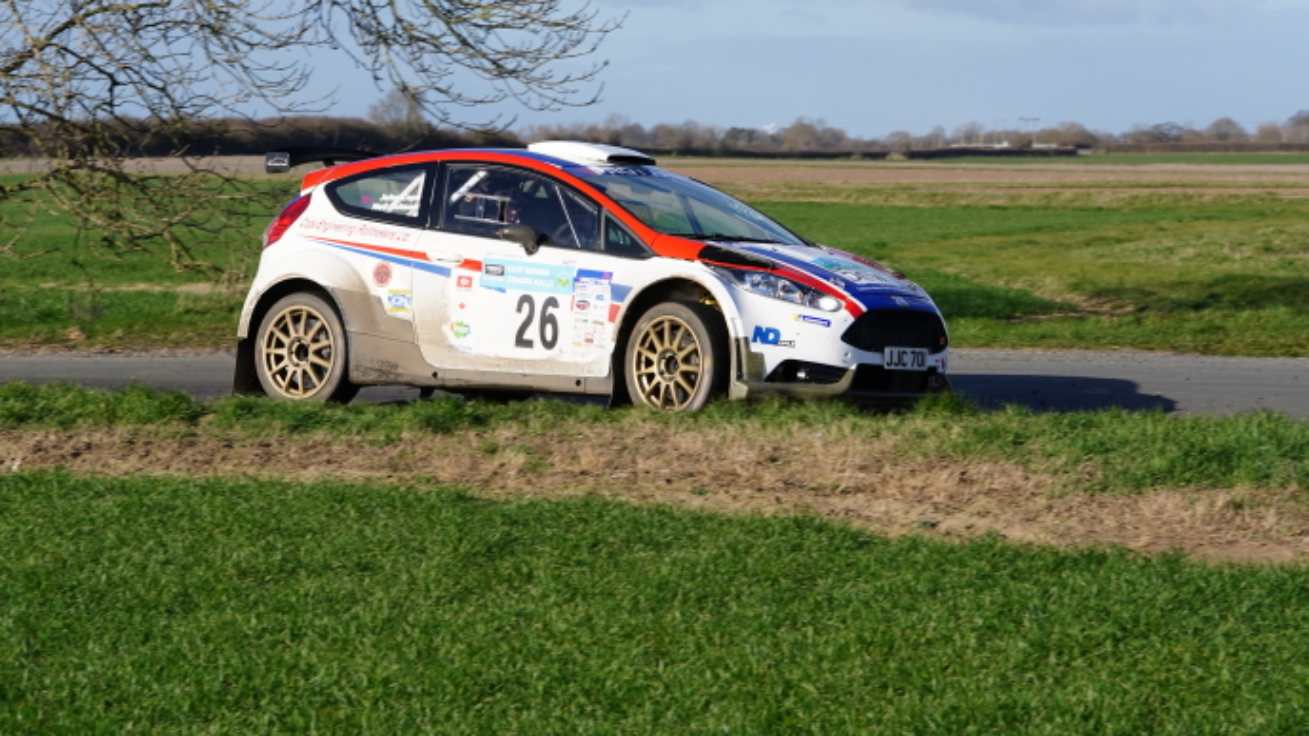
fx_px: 5276
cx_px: 590
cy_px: 188
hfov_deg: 14.1
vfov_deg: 8.0
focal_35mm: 152
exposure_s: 1/500
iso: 400
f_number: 11
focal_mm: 111
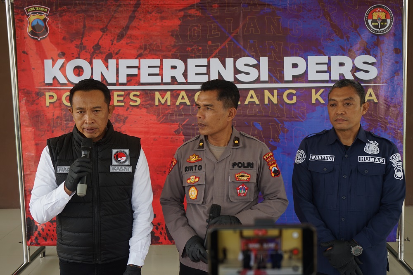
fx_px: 459
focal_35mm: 40
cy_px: 138
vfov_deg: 33.4
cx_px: 206
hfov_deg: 48.5
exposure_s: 1/60
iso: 100
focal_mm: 40
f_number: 4.5
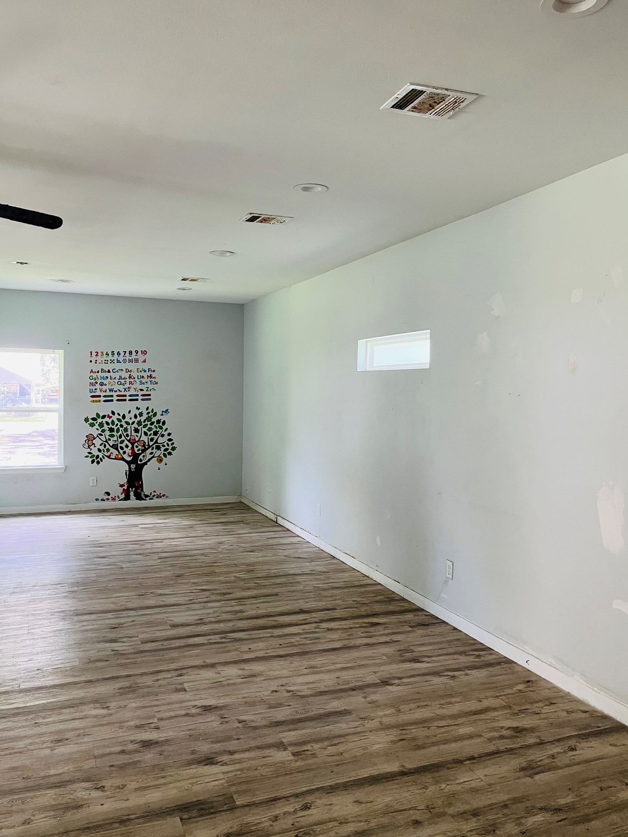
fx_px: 677
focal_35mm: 28
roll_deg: -0.4
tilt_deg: -2.5
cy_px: 409
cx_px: 303
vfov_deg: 63.4
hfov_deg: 49.7
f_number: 1.6
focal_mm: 5.1
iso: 200
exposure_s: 1/60
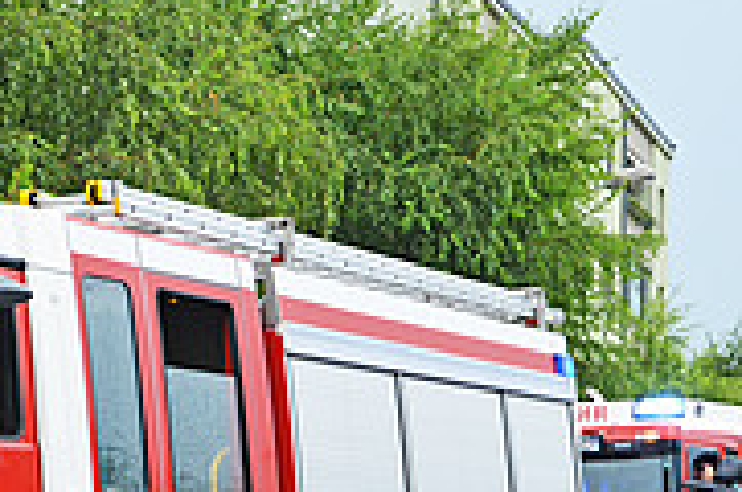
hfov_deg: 17.3
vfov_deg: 11.4
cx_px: 187
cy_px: 551
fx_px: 2428
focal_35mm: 118
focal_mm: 30
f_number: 5.6
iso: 400
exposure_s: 1/125
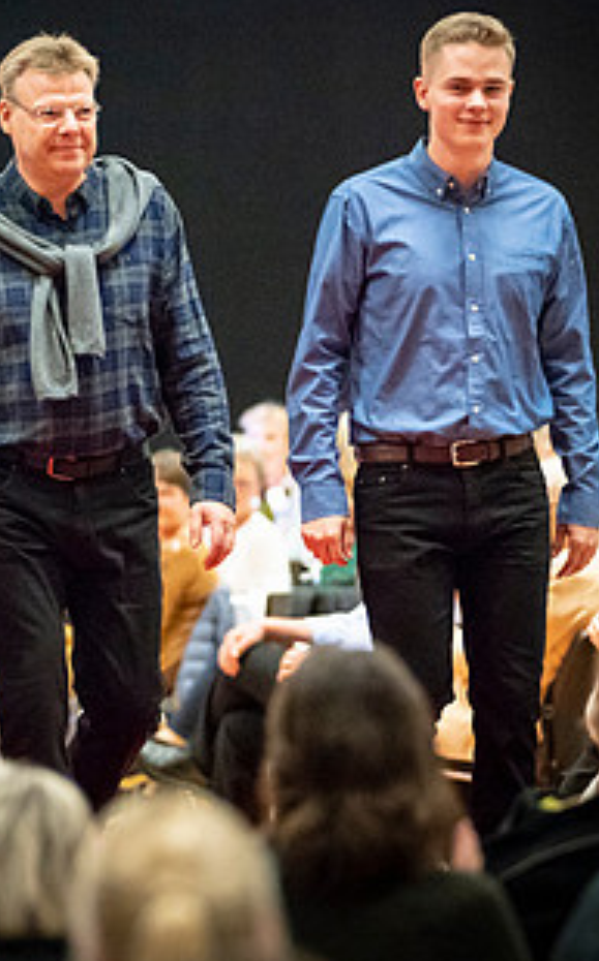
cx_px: 73
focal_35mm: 326
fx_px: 8539
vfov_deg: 6.4
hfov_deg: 4.0
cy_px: 509
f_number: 2.8
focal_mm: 148
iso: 12800
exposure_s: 1/200
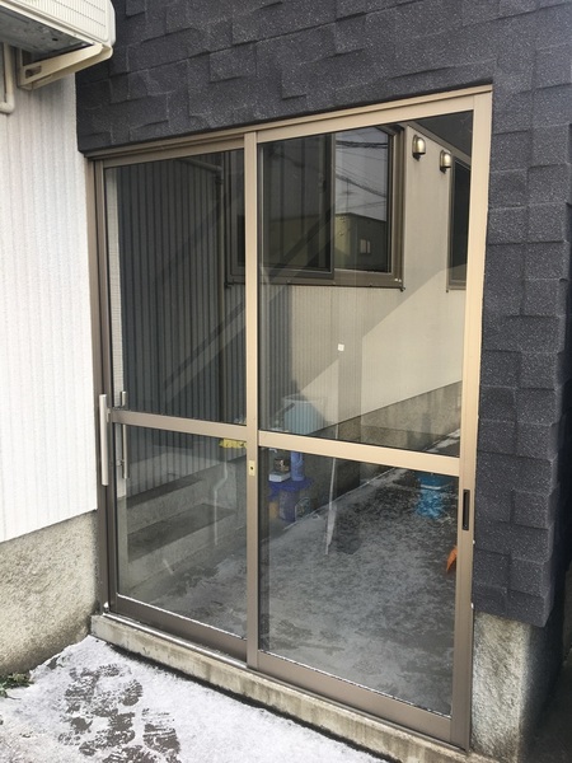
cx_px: 286
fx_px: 639
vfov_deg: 61.7
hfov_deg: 48.2
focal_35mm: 29
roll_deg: -0.4
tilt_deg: -7.0
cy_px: 382
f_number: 2.2
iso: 25
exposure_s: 1/192
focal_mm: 4.15
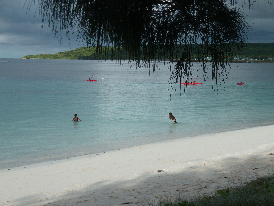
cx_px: 137
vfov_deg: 15.4
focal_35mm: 96
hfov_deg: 20.4
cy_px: 103
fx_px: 760
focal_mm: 15.8
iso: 80
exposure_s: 1/640
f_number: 4.3
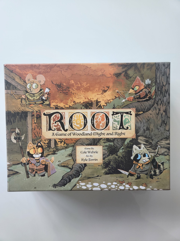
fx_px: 159
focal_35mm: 23
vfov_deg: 73.9
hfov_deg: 58.9
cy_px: 120
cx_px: 90
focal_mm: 5.4
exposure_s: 1/100
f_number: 1.8
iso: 125
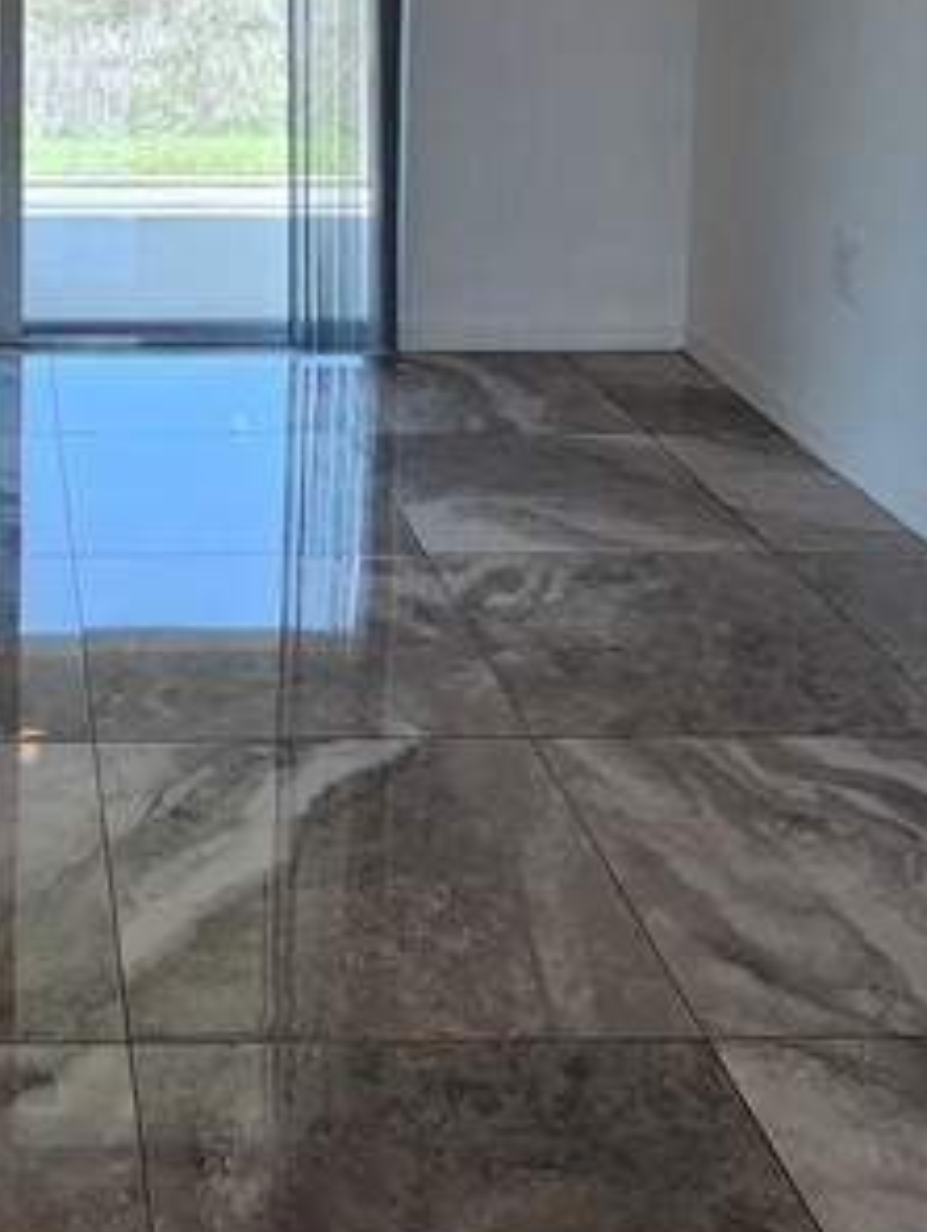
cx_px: -6
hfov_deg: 30.0
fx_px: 1603
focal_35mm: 45
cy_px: -50
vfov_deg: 36.9
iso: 50
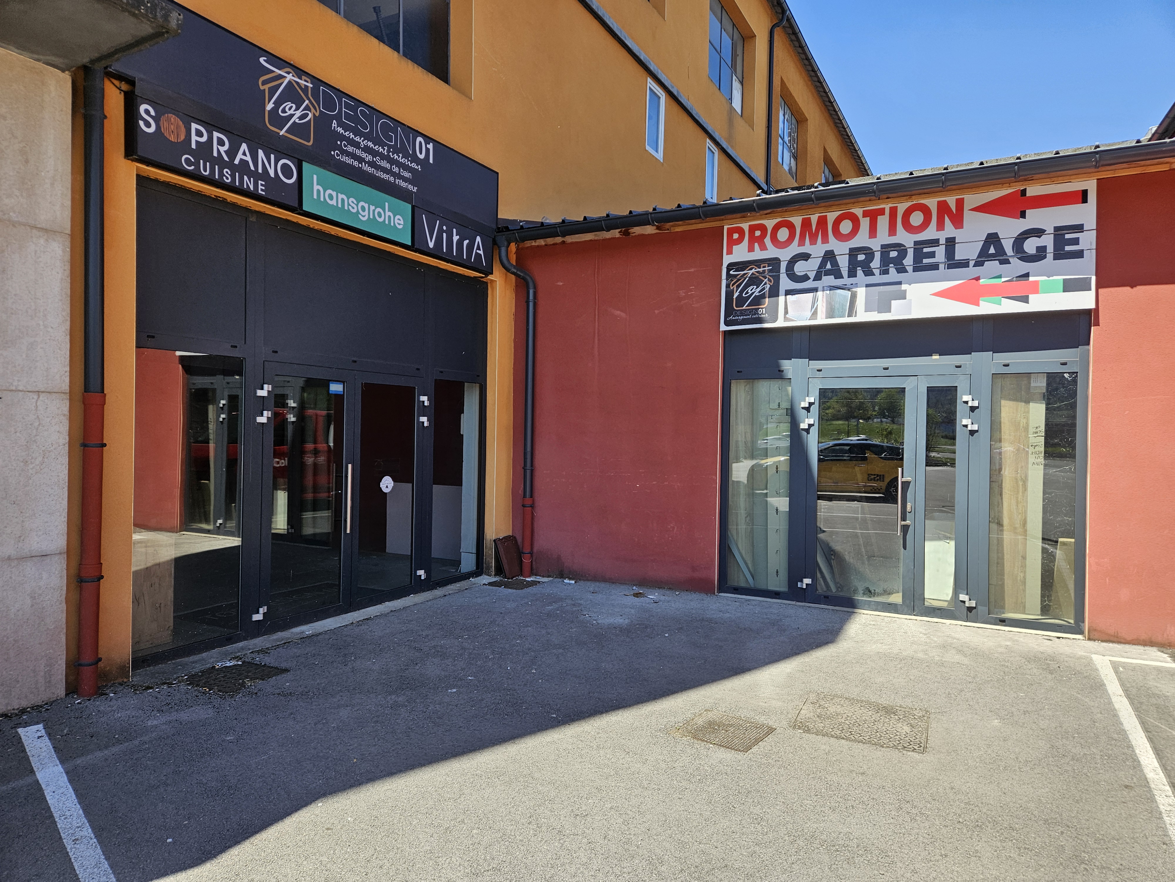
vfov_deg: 58.9
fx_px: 781
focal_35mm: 23
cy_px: 441
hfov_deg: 73.9
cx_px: 588
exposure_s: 1/1195
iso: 40
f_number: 1.8
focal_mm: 5.4
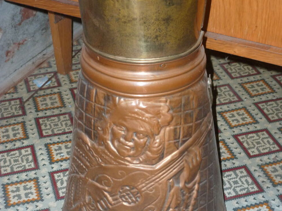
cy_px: 99
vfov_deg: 22.2
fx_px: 538
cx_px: 141
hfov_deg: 29.4
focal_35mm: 66
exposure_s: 1/60
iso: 160
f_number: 4.1
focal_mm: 8.7
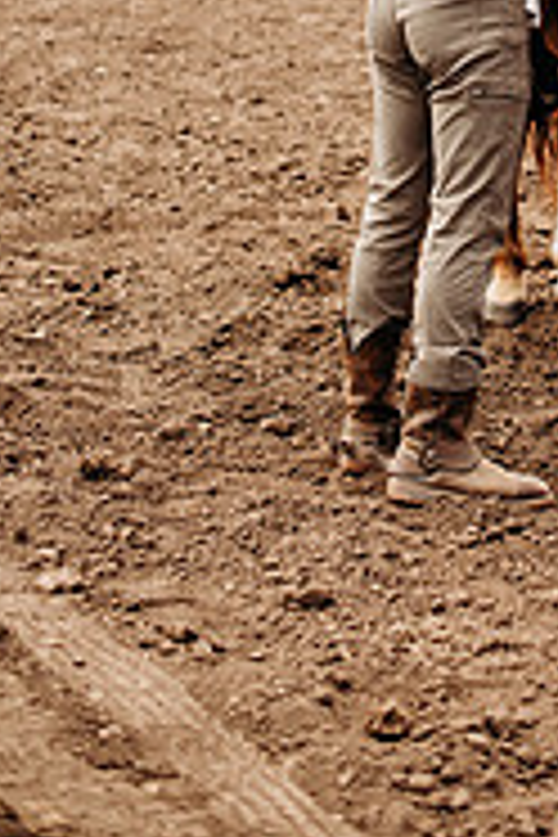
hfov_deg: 11.2
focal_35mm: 121
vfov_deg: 16.3
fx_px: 2813
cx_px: 603
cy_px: -162
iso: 100
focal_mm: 50
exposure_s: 1/1600
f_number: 2.2
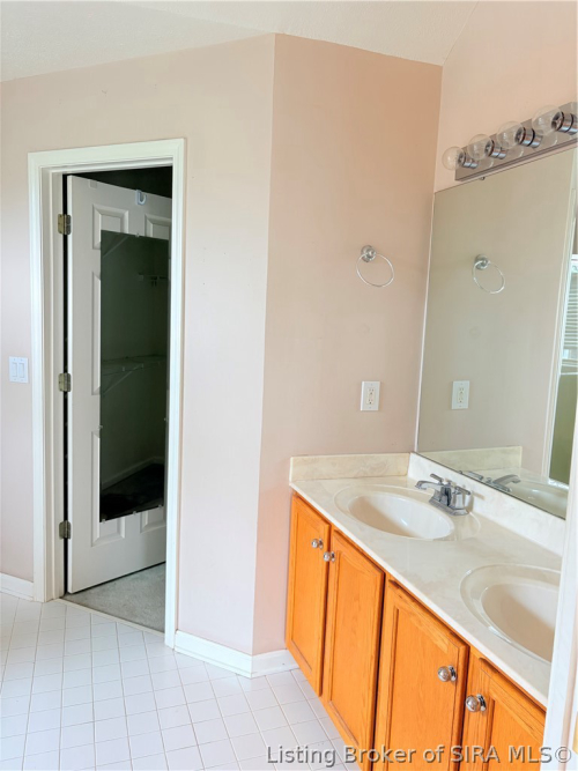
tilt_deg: -6.1
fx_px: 579
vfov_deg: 67.3
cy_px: 386
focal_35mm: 26
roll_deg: -3.5
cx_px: 289
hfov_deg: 53.0
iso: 125
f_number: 1.6
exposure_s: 1/120
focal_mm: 5.96
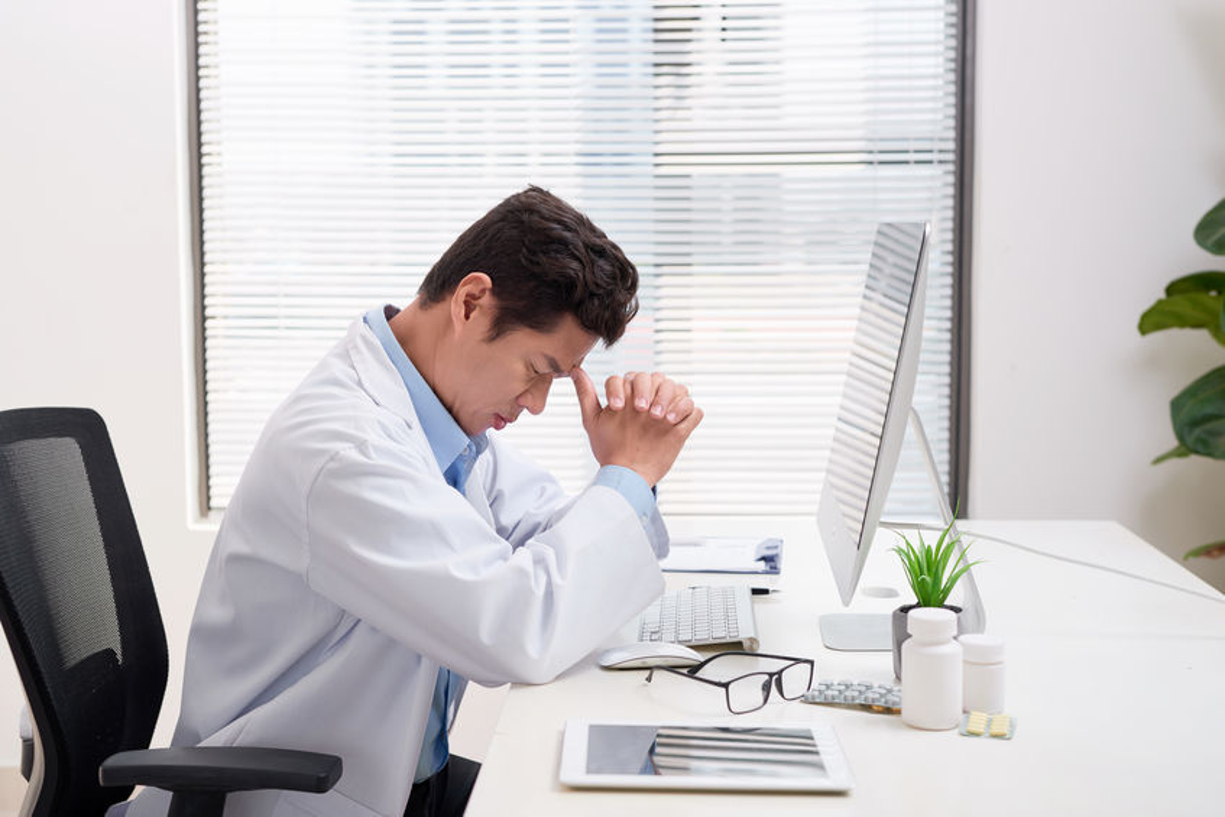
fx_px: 1702
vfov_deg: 27.0
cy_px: 408
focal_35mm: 50
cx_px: 612
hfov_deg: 39.6
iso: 100
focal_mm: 50
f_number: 4
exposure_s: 1/250
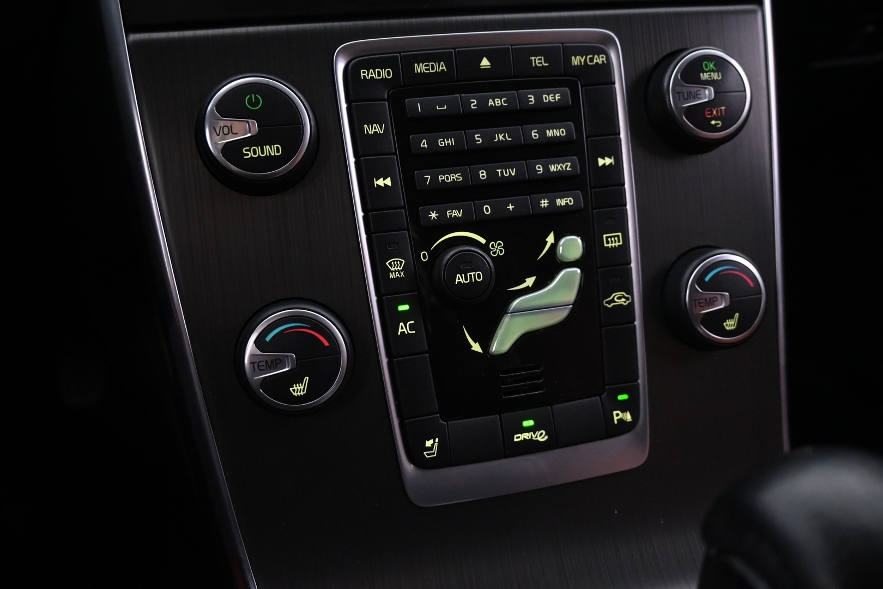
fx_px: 754
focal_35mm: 31
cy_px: 294
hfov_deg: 60.7
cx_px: 442
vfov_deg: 42.6
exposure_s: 1/30
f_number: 3.8
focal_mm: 20.5
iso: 2800
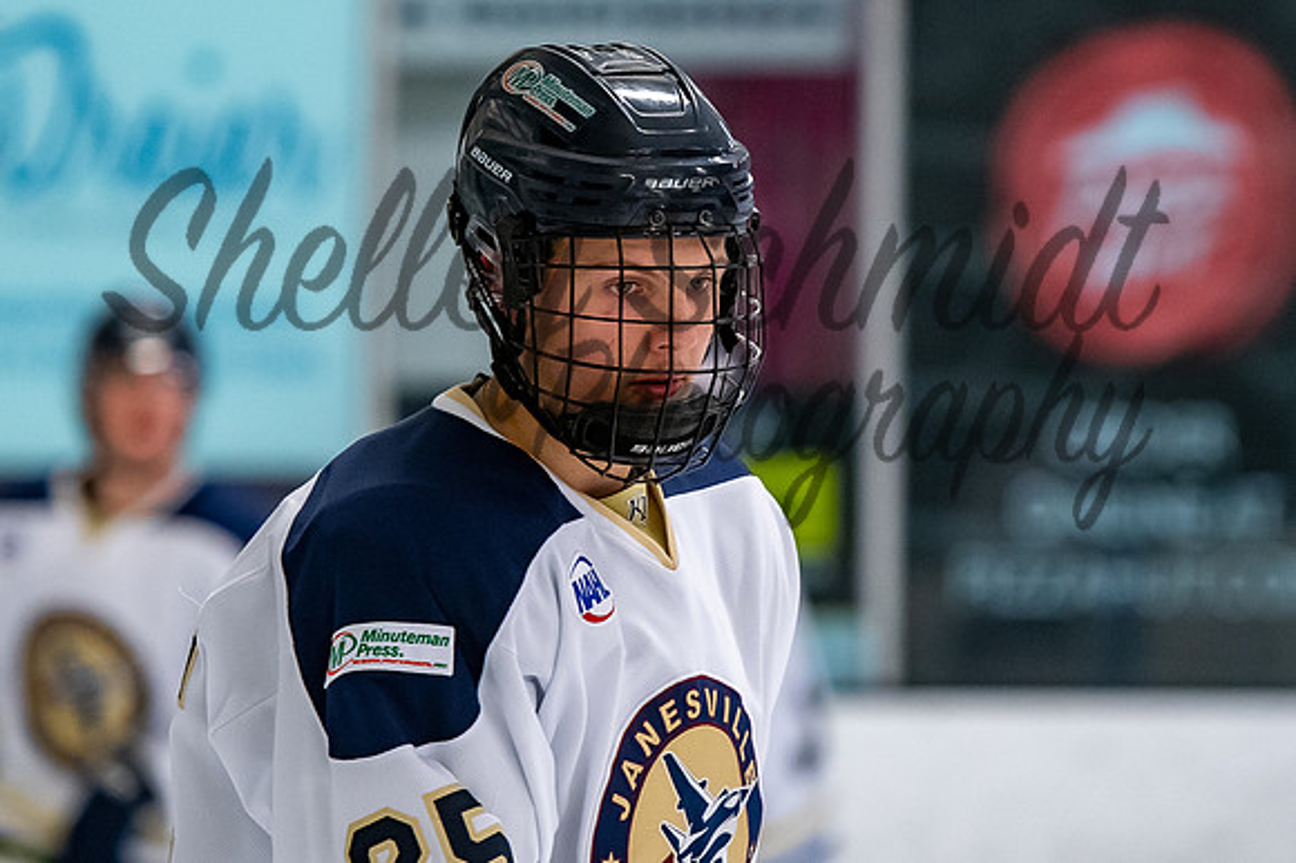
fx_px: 14099
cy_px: 365
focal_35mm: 392
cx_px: 684
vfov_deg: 3.5
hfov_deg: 5.3
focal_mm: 185
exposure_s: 1/800
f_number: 3.2
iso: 2000
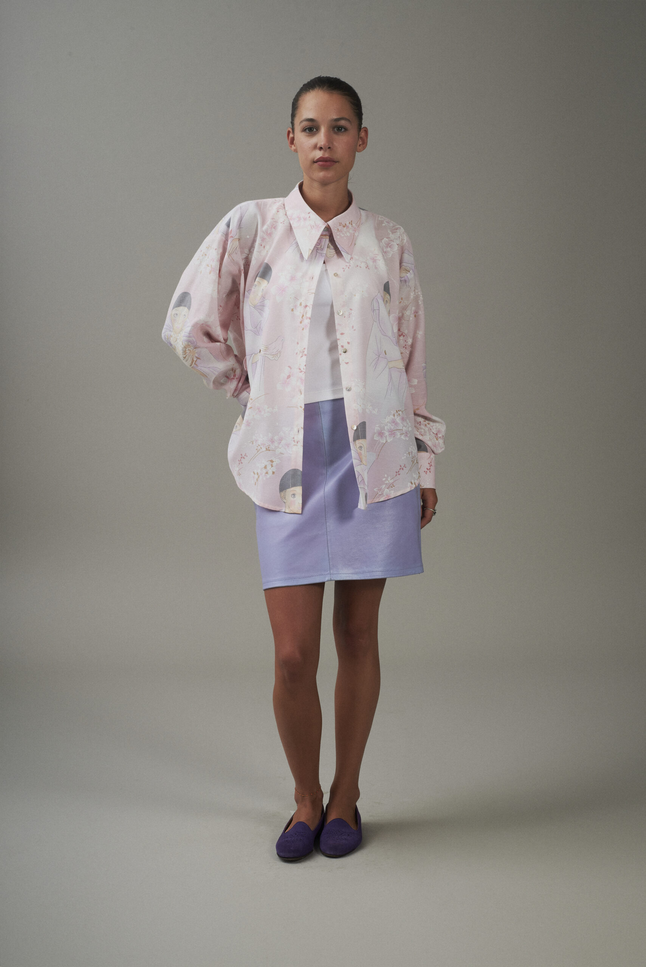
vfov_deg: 30.9
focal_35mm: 65
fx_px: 1748
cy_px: 484
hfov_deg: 20.9
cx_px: 323
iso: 200
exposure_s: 1/160
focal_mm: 65
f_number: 11
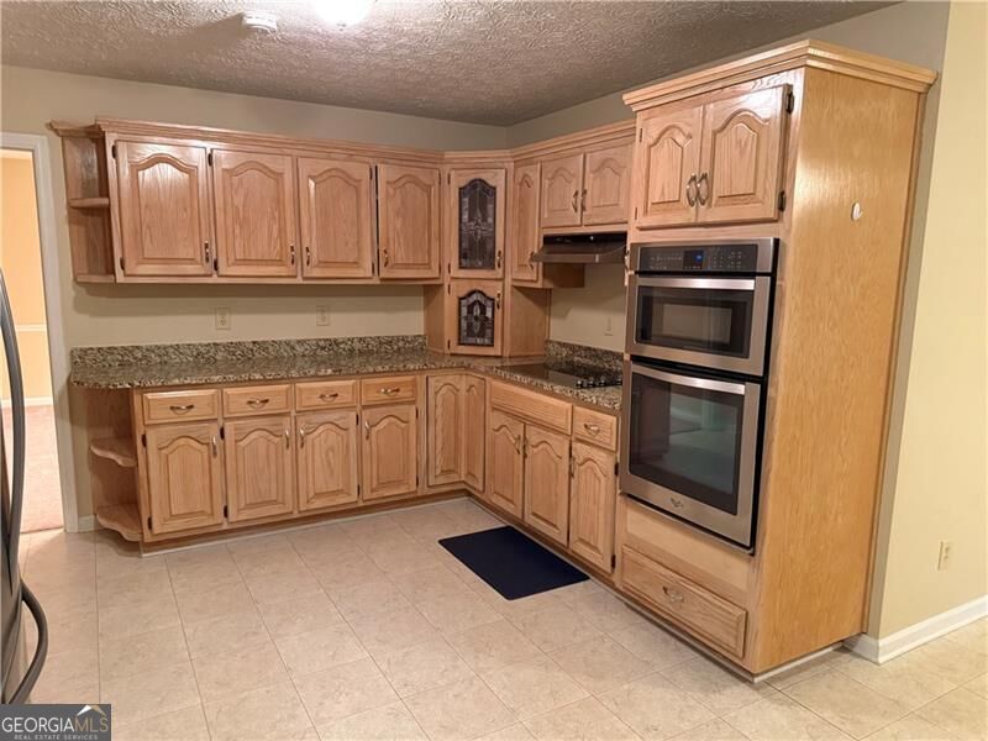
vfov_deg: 56.8
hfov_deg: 71.6
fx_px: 685
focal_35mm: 24
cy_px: 370
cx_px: 494
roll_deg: -1.7
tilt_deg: -8.6
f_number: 1.78
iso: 800
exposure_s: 1/40
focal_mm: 6.76
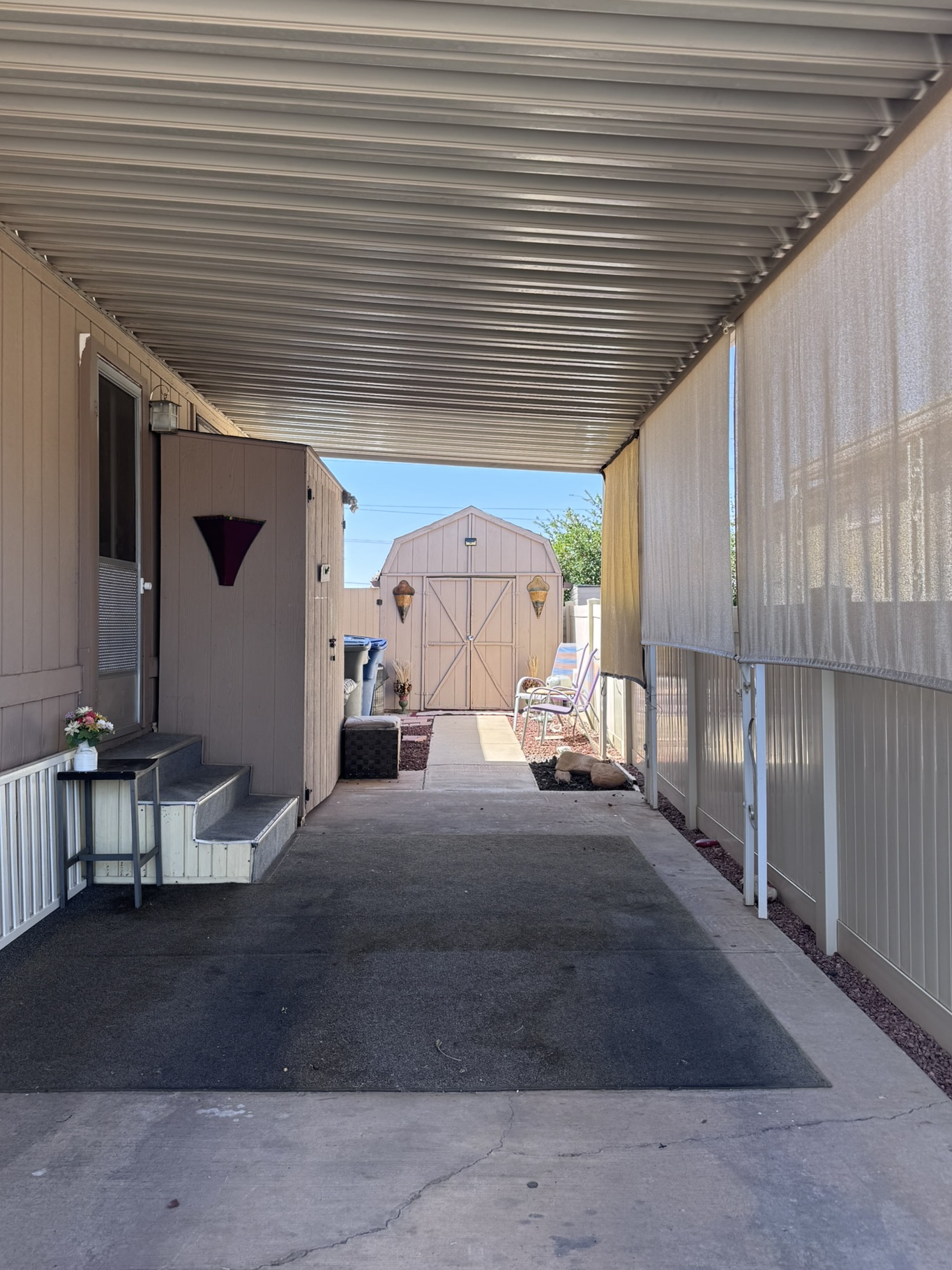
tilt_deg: +1.4
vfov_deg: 65.2
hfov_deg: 51.3
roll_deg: +0.8
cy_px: 590
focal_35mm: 27
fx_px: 990
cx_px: 449
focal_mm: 6.76
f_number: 1.78
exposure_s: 1/379
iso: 80
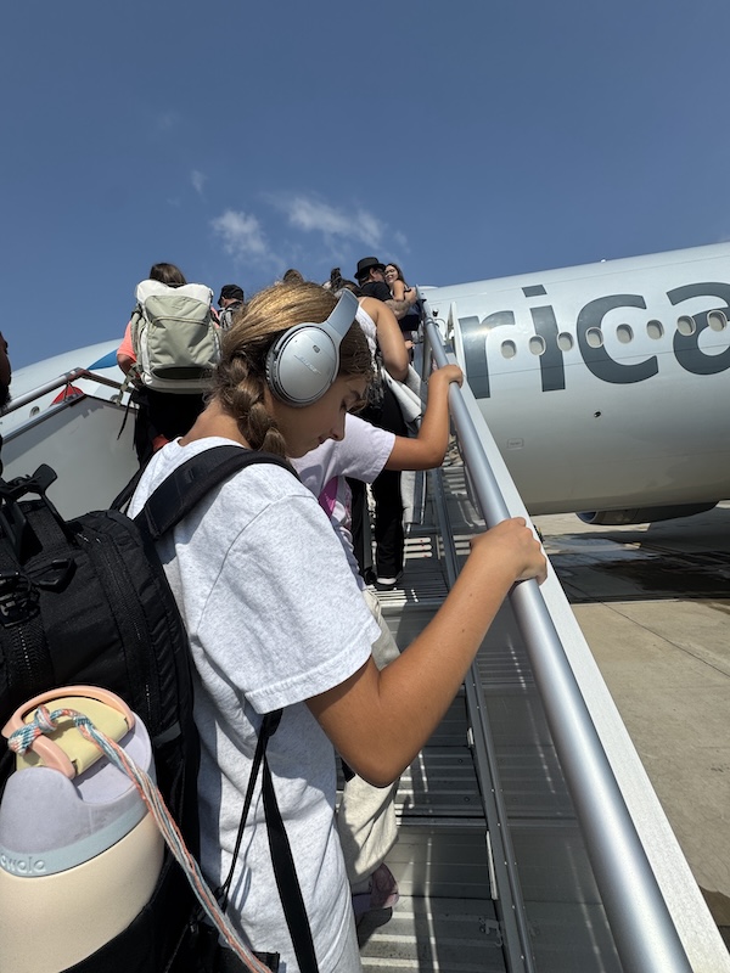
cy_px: 486
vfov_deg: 102.1
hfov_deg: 85.7
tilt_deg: -1.3
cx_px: 365
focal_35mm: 14
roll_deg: +7.6
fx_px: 394
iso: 40
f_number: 2.2
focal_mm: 2.22
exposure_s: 1/3906
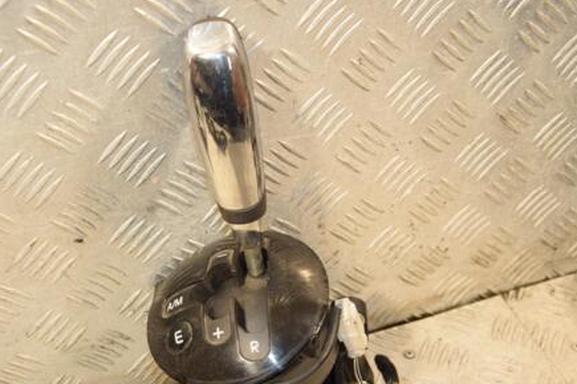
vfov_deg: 21.8
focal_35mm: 62
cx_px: 241
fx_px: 994
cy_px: 257
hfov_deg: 32.3
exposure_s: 1/200
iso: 800
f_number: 5
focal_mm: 30
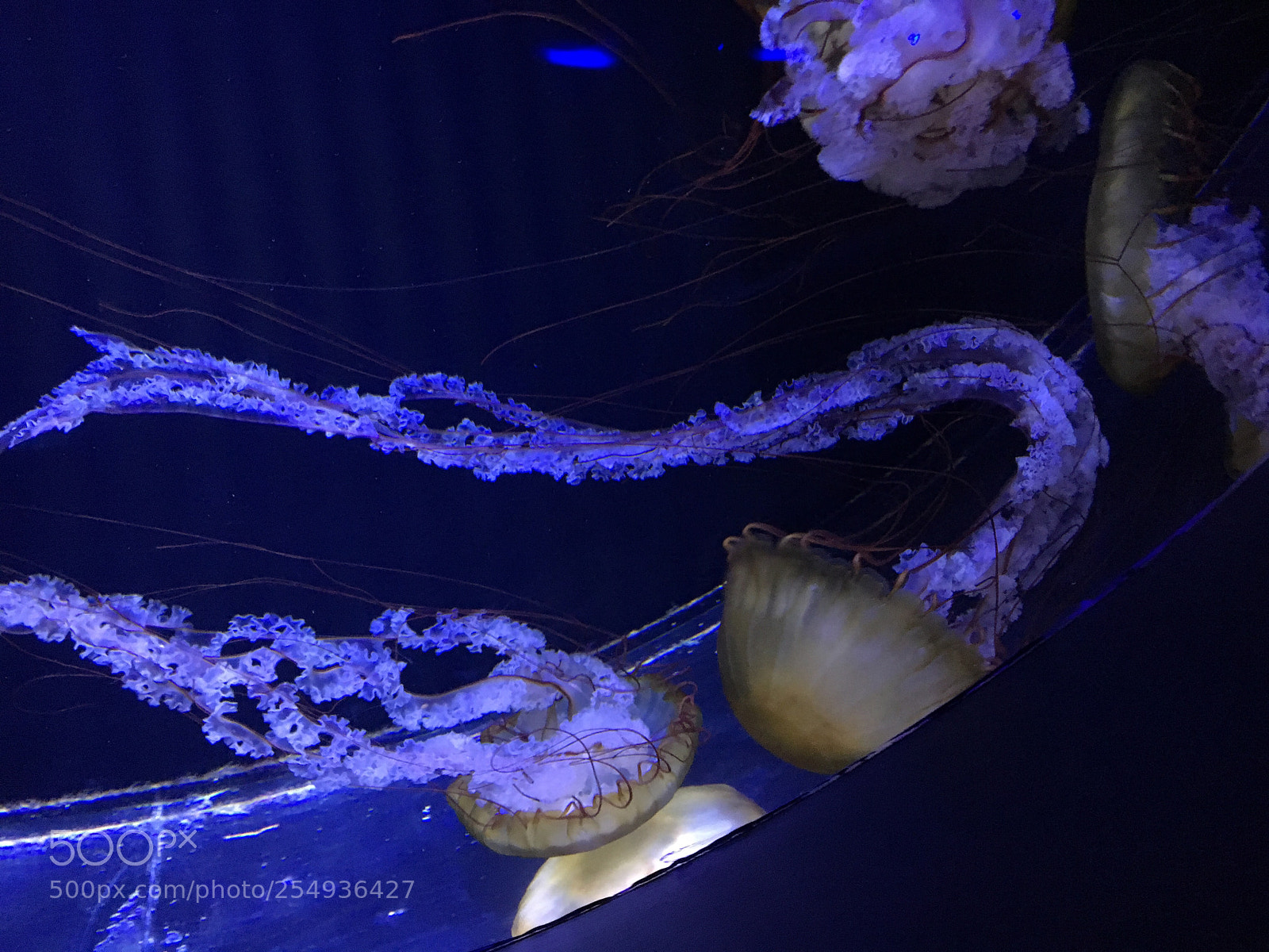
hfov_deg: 61.7
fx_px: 1063
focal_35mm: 29
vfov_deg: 48.2
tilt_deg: -36.9
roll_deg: -5.4
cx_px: 634
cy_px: 476
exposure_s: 1/17
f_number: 2.2
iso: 500
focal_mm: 4.15
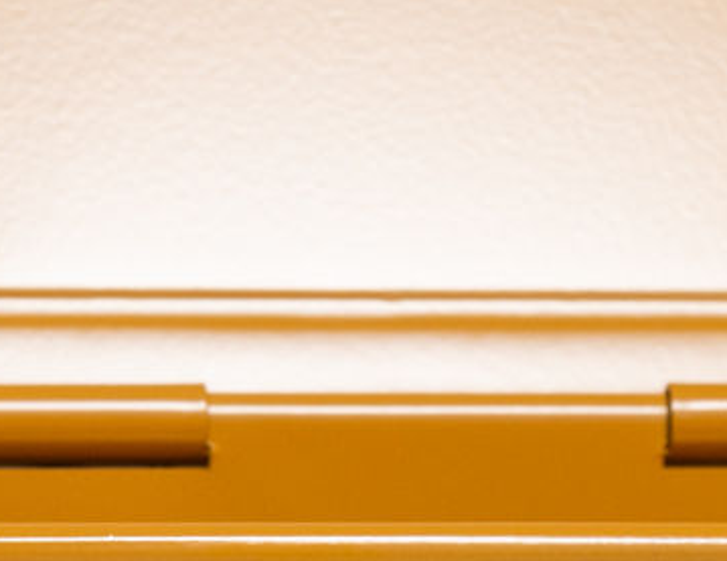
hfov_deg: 5.4
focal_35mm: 360
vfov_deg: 4.2
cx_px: 222
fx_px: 7640
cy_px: 433
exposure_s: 1/4
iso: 400
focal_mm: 50
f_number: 11
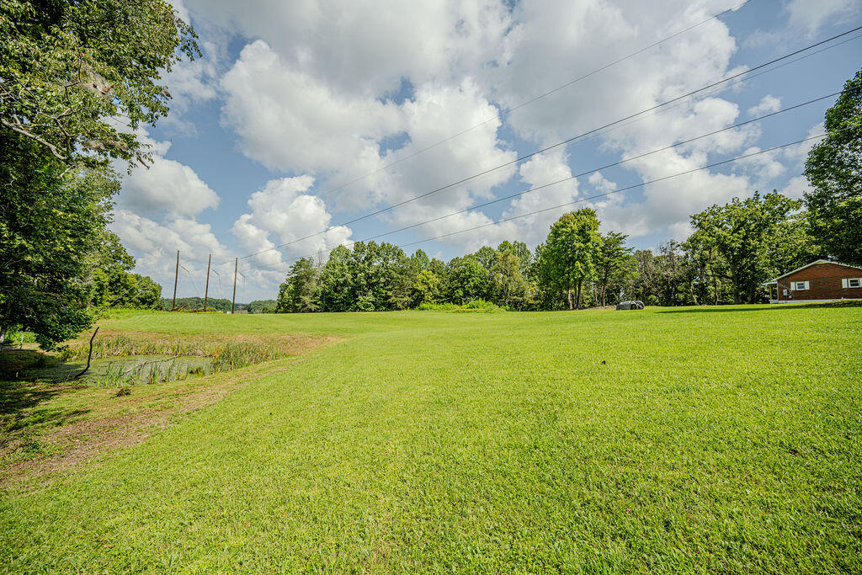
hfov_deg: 104.2
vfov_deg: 81.2
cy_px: 288
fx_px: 335
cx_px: 431
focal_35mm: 14
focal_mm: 14
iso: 320
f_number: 4
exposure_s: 1/3200
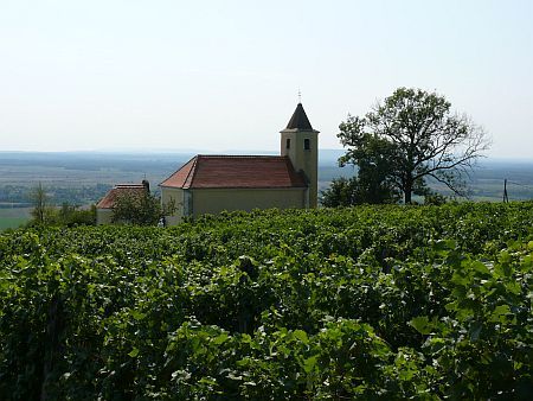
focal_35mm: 46
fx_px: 709
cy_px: 200
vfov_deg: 31.5
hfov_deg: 41.2
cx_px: 266
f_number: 8
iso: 100
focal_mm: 8.8
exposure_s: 1/400
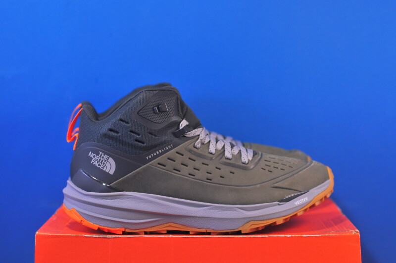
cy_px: 132
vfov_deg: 18.1
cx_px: 198
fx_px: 824
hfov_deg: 27.0
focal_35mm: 75
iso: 250
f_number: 2.8
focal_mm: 50
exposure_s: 1/320
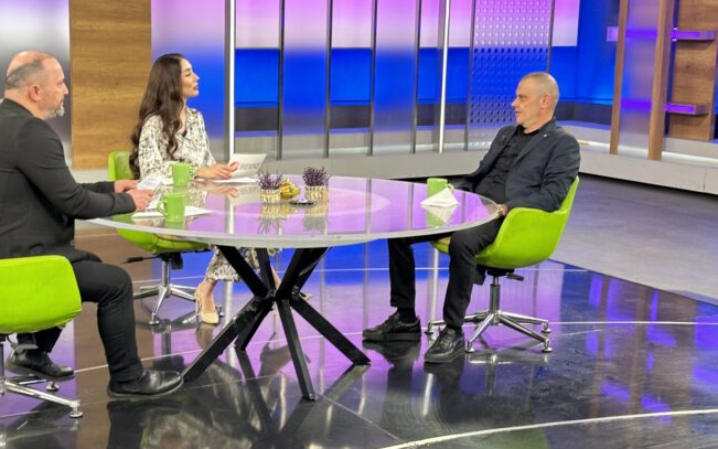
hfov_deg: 34.0
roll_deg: -0.7
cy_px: 226
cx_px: 310
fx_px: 1174
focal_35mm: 60
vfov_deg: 21.6
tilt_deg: -7.8
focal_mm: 6.86
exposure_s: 1/49
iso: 125
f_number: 1.78
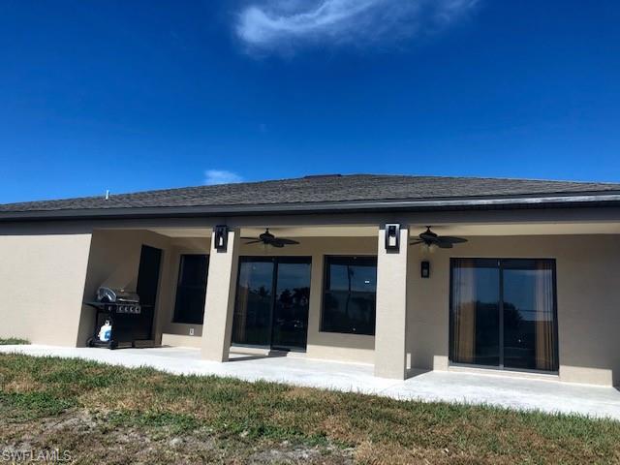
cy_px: 232
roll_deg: -3.5
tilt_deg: +8.9
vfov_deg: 49.7
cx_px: 310
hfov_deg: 63.4
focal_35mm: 28
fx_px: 502
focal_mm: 3.99
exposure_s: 1/2114
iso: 32
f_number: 1.8
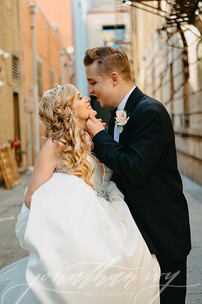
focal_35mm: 62
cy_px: 152
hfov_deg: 21.9
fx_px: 523
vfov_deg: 32.4
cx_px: 101
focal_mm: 62
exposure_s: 1/160
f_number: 2.8
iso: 125
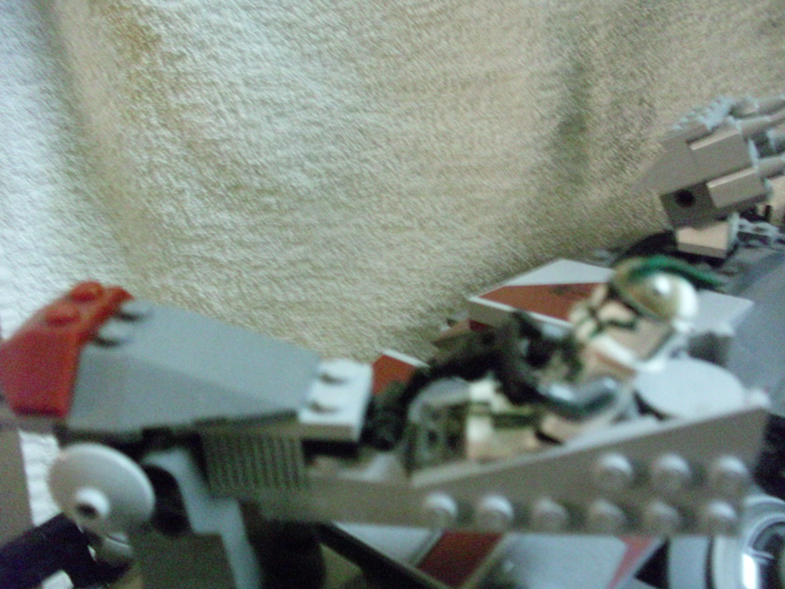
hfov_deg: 49.0
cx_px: 392
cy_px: 294
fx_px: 862
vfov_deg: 37.7
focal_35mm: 38
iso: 1600
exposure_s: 1/13
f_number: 3.1
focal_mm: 6.3
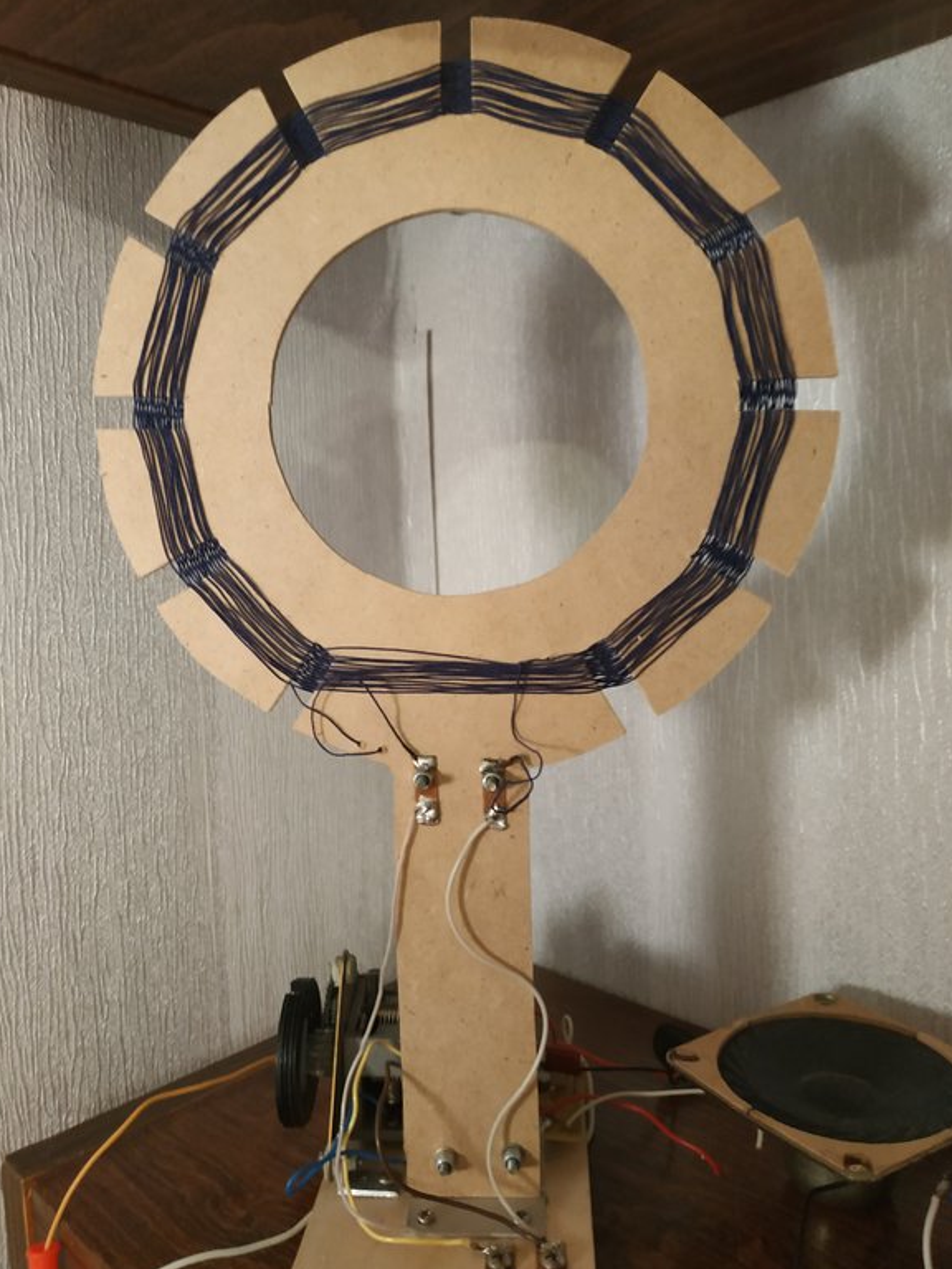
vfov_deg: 69.4
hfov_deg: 54.9
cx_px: 461
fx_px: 917
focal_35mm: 25
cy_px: 621
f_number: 1.9
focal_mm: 3.94
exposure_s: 1/20
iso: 500
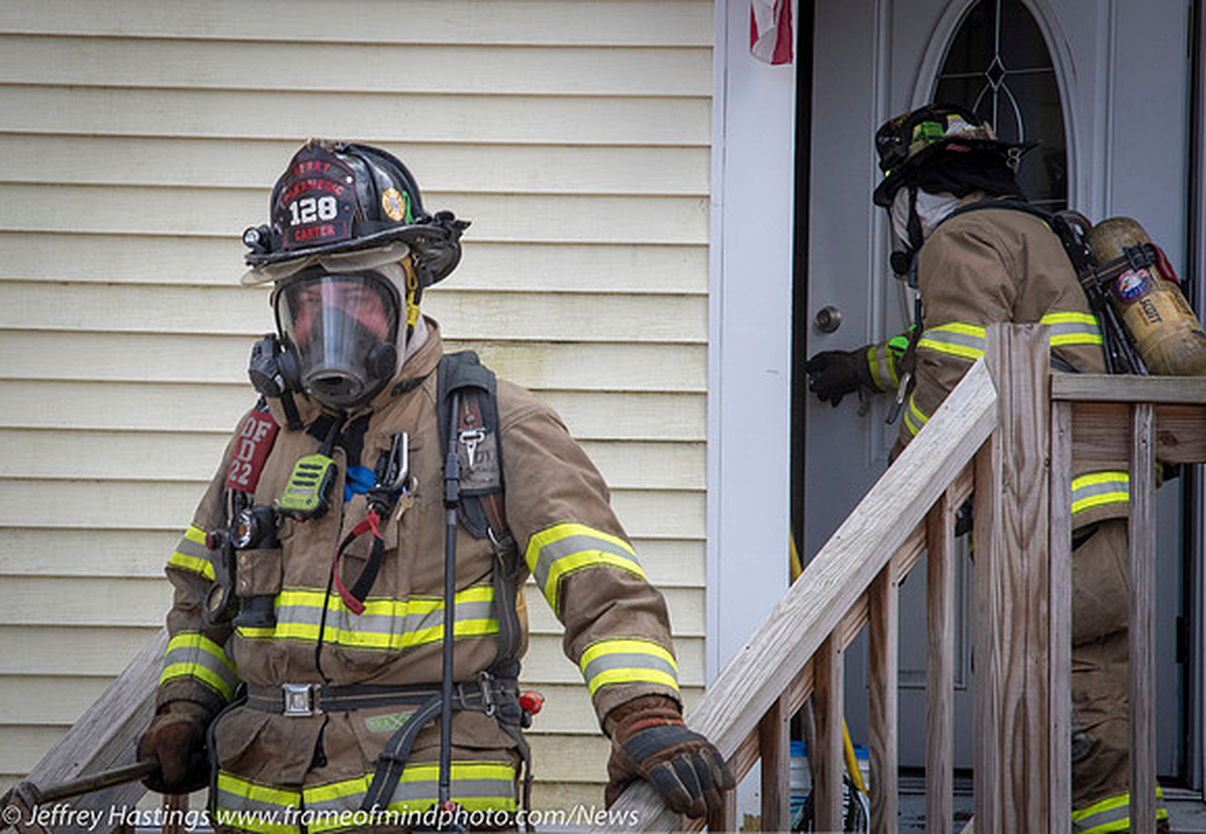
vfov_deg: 9.8
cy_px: 419
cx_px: 368
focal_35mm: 144
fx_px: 4888
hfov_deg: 14.0
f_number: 11
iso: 1000
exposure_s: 1/250
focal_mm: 70
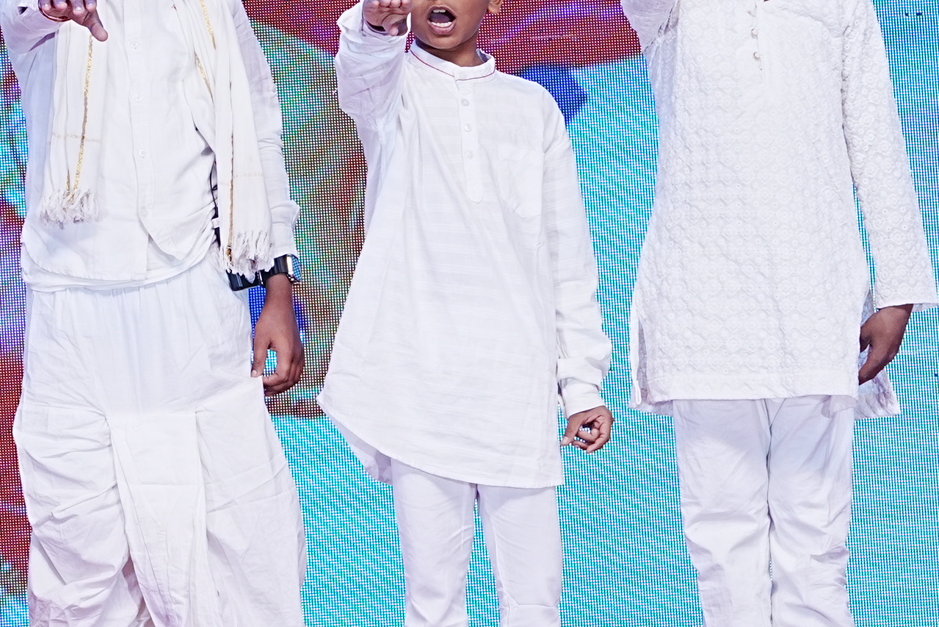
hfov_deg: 7.7
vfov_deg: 5.2
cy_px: 16
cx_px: -367
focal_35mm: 263
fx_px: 6860
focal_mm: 73
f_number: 7.1
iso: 400
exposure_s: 1/160
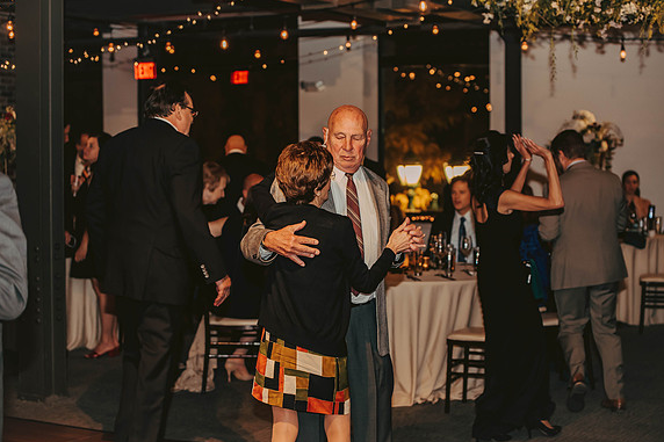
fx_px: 1309
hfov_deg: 28.5
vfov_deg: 19.2
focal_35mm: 71
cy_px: 223
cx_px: 335
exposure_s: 1/80
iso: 500
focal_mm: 70
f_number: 3.2
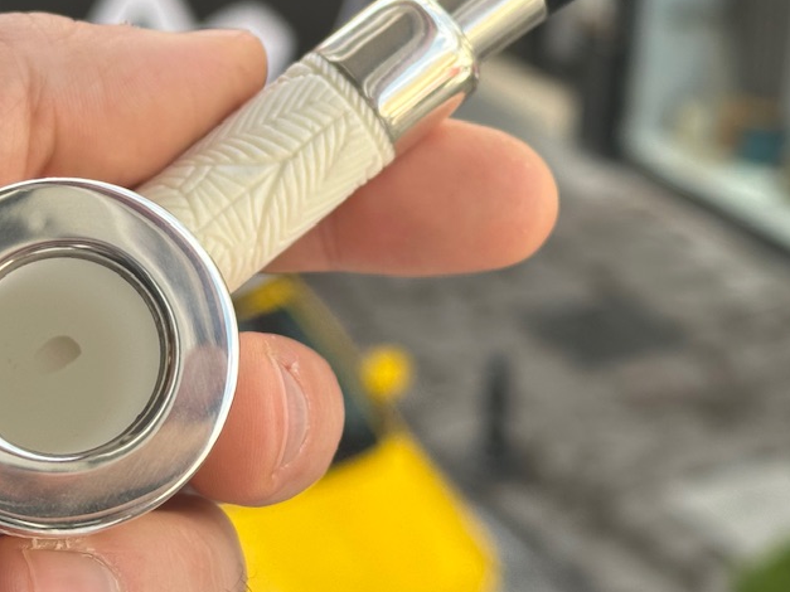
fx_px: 2236
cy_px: 117
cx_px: 401
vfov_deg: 15.0
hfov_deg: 20.0
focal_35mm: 98
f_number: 1.78
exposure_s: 1/590
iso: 64
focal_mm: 6.86
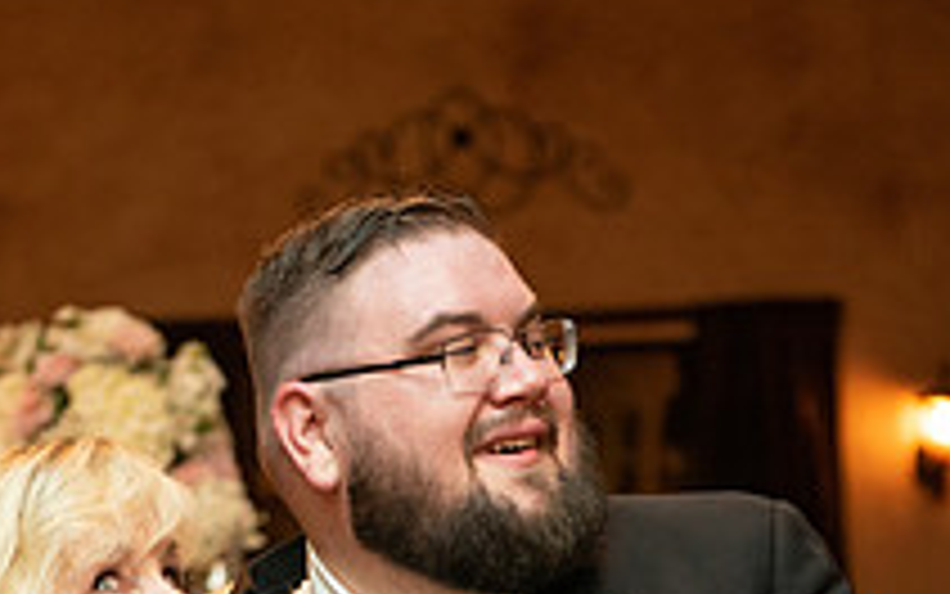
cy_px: 918
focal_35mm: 152
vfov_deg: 8.4
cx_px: 419
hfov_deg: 13.8
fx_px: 3936
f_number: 3.2
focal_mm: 70
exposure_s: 1/125
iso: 3200
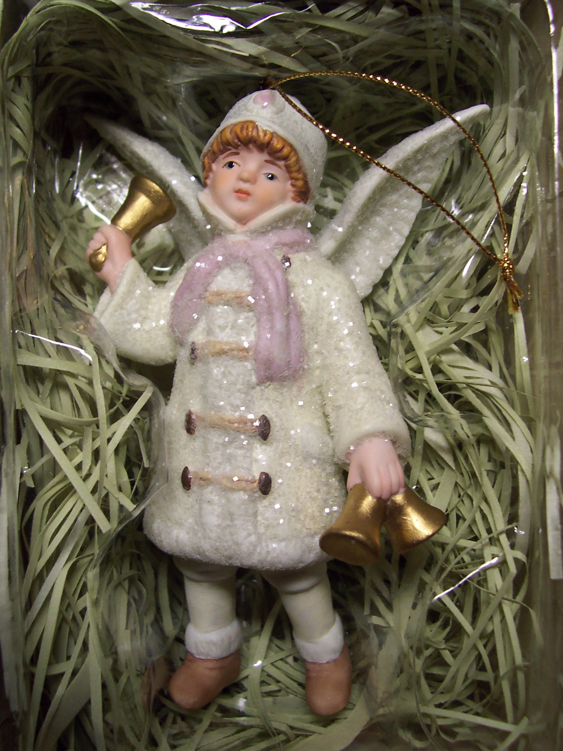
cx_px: 282
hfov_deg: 38.7
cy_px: 376
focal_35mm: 37
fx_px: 802
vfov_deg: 50.1
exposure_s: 1/30
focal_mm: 5.6
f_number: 2.8
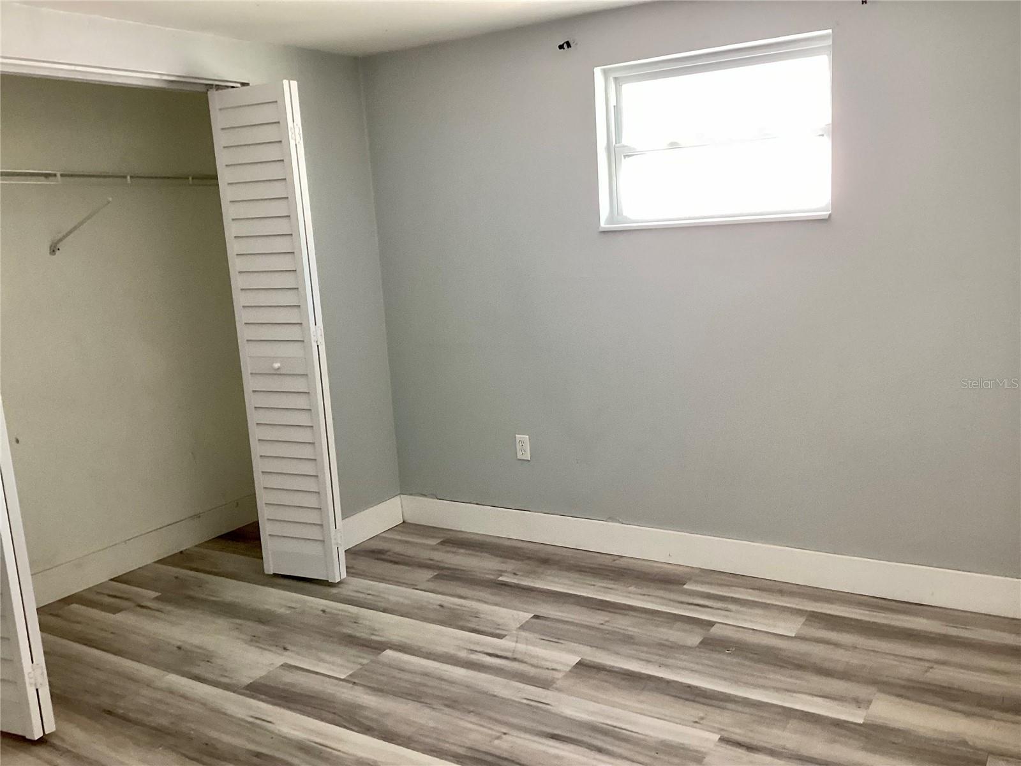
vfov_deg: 45.4
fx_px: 914
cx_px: 510
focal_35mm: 31
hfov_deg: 58.4
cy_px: 383
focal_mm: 3.3
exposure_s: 1/60
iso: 160
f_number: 2.4
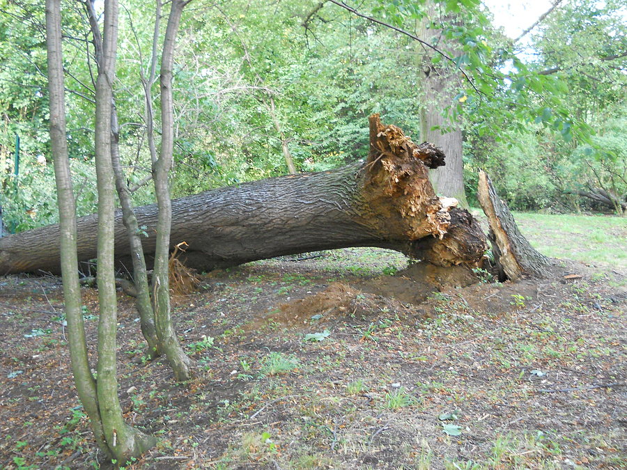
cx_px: 314
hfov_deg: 45.8
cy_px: 235
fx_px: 743
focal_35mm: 41
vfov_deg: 35.1
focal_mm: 6.72
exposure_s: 1/80
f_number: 3.1
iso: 400
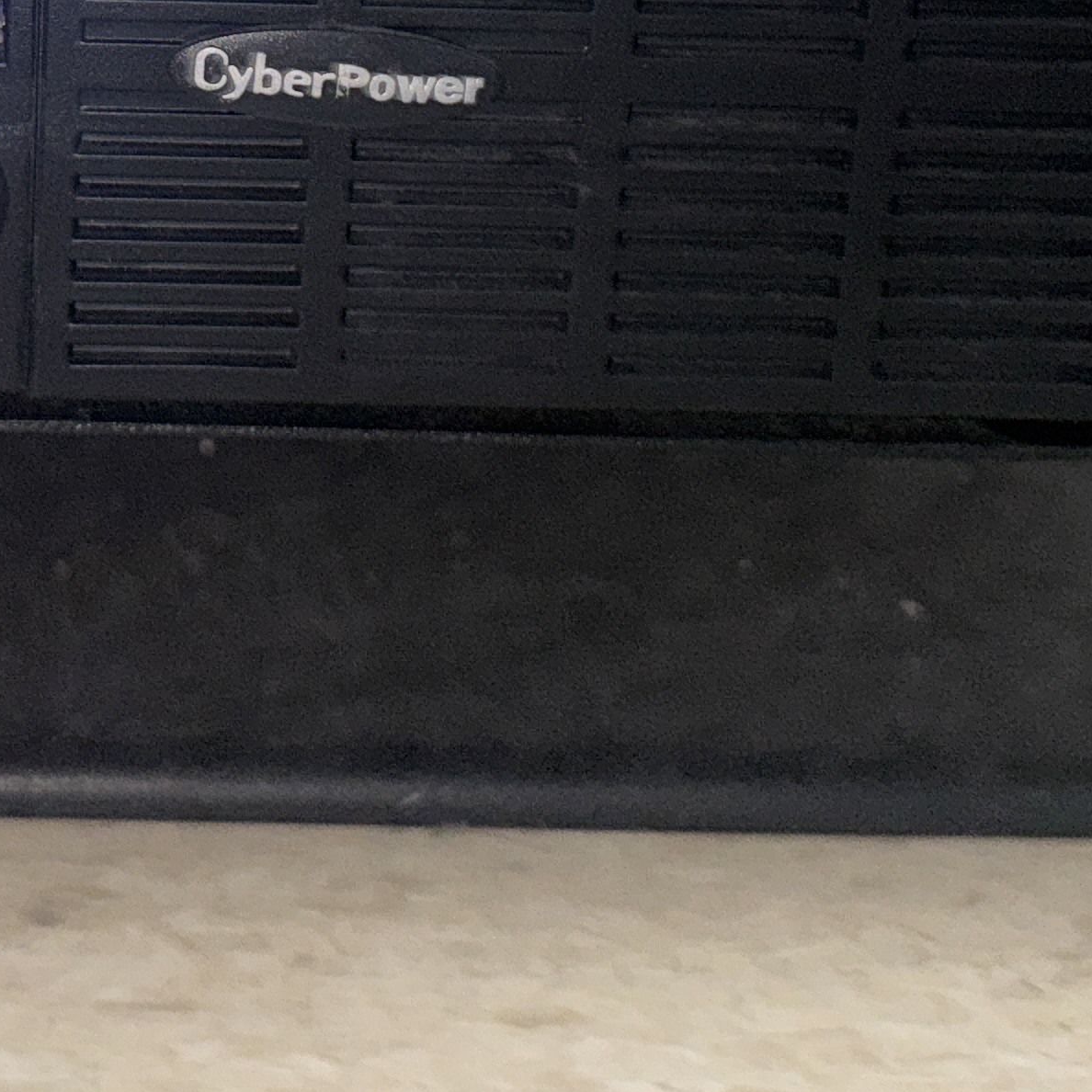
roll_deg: -1.5
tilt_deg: -11.1
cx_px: 154
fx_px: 2570
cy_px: -126
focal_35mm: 72
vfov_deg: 22.6
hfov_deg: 23.5
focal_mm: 6.76
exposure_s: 1/12
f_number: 1.78
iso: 50
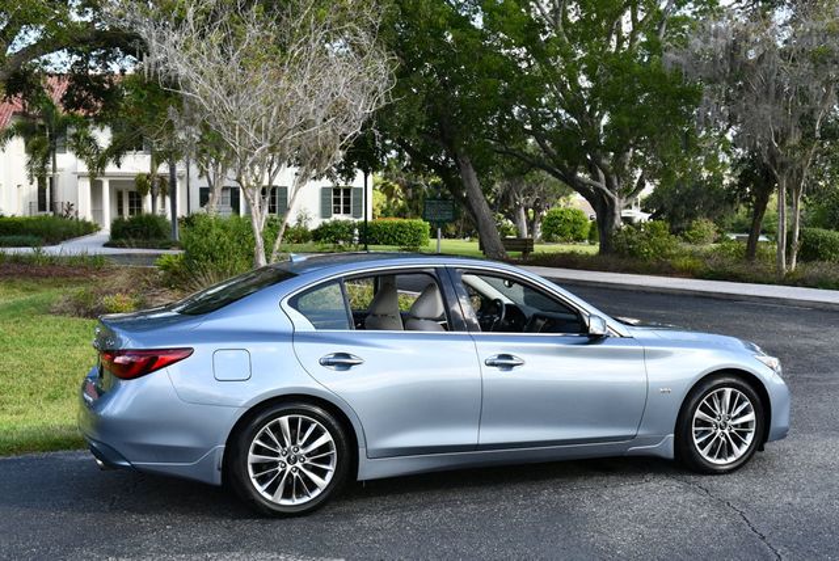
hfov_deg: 44.5
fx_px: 1026
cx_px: 420
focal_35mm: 44
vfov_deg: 30.6
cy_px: 280
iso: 200
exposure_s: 1/250
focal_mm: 22
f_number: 6.3
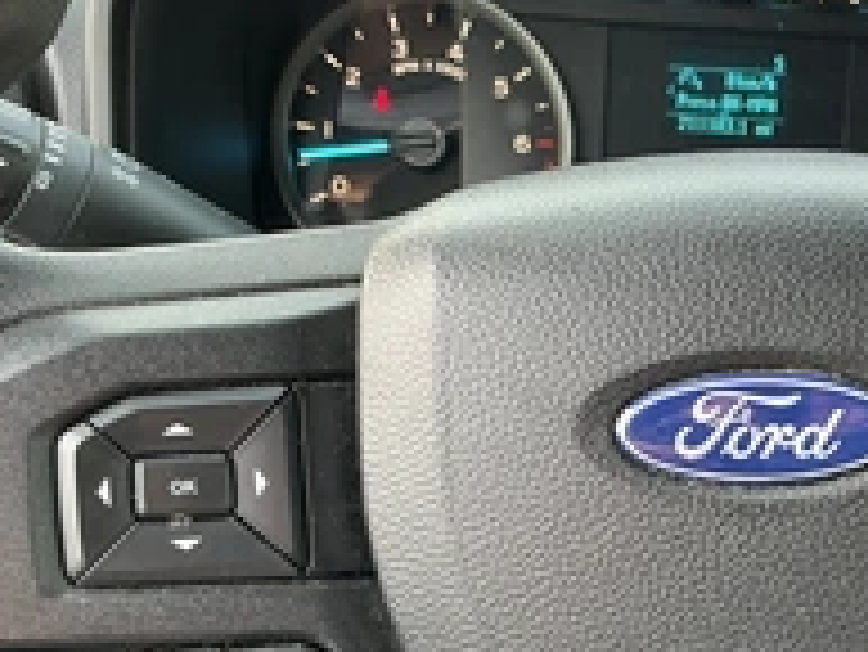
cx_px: 684
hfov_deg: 32.4
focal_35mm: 58
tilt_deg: -29.4
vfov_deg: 24.8
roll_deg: -3.0
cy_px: 526
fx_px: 1455
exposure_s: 1/71
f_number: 1.8
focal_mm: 3
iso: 64
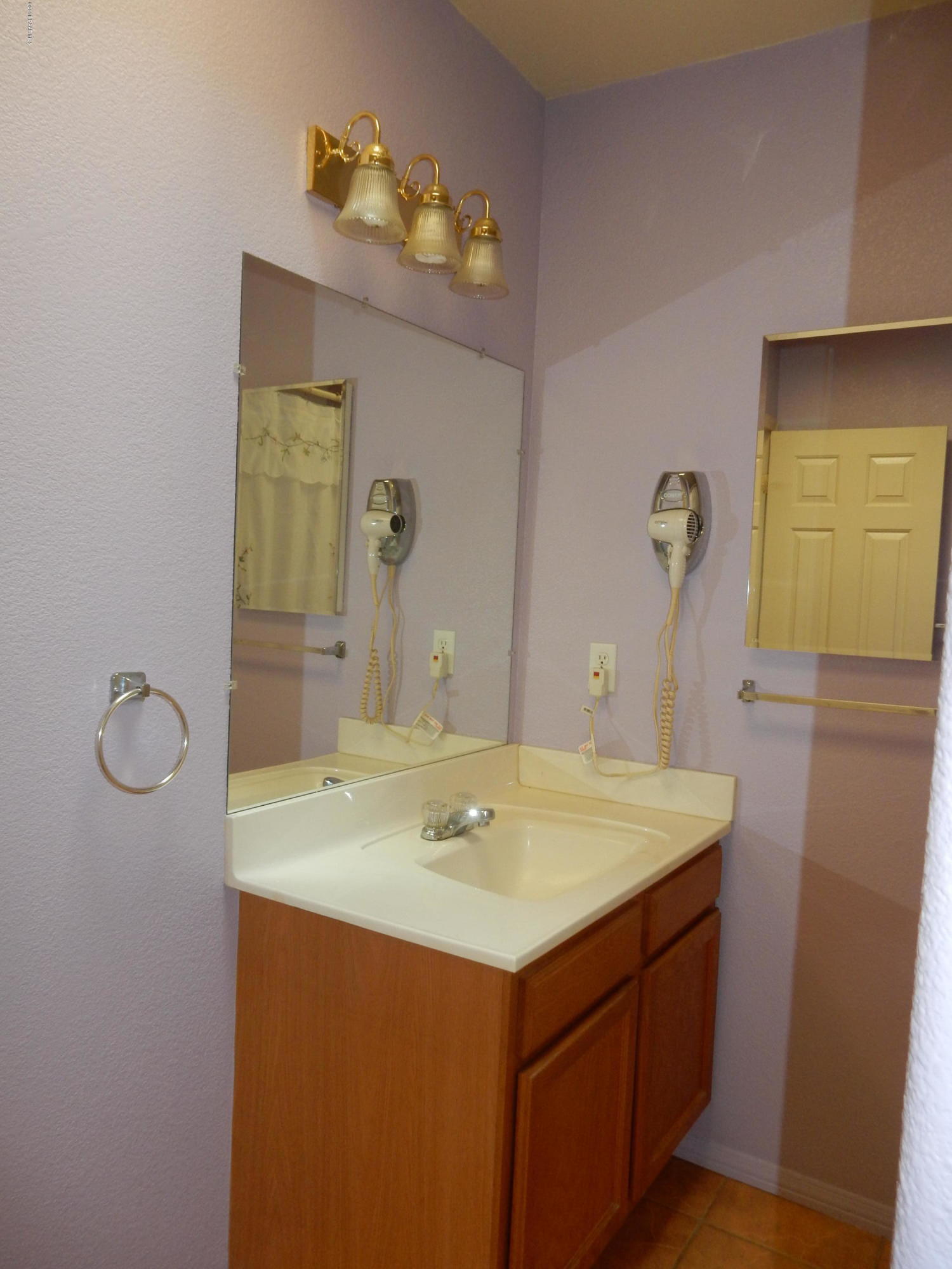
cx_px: 476
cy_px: 634
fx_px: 917
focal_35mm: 25
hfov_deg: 54.9
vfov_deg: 69.4
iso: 200
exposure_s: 1/30
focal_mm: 4.5
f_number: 3.7
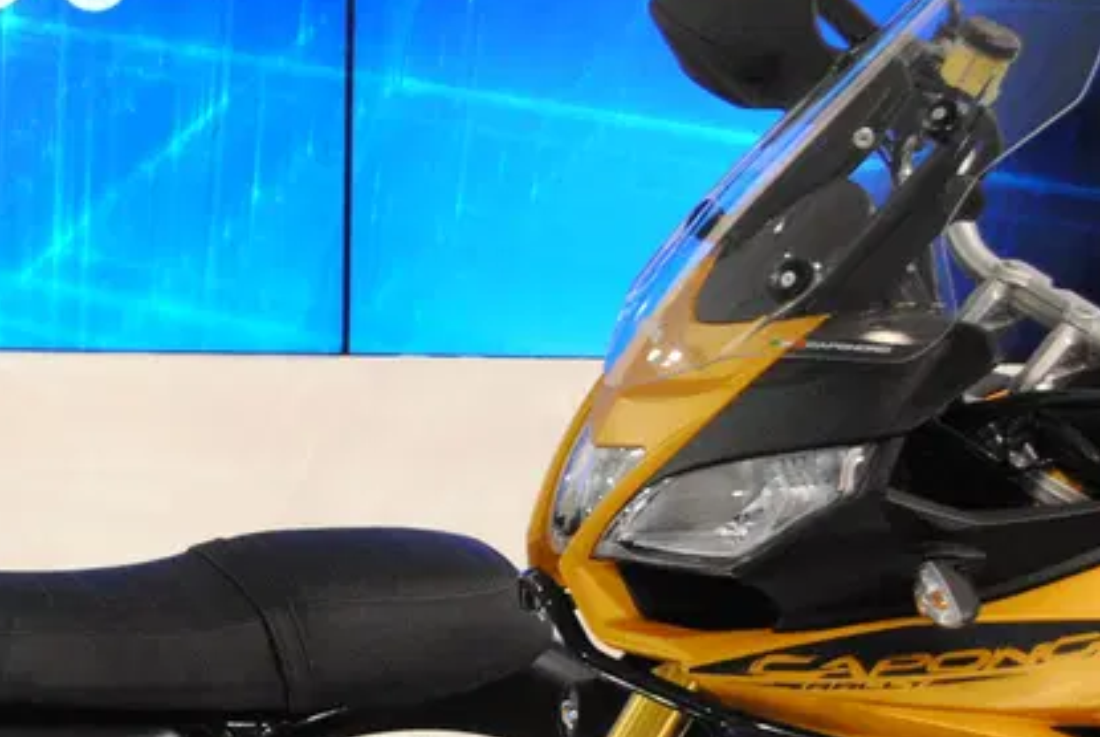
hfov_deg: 8.5
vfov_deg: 5.8
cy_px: 494
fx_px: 7296
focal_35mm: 238
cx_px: -171
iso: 800
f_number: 5.6
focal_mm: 55
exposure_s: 1/60
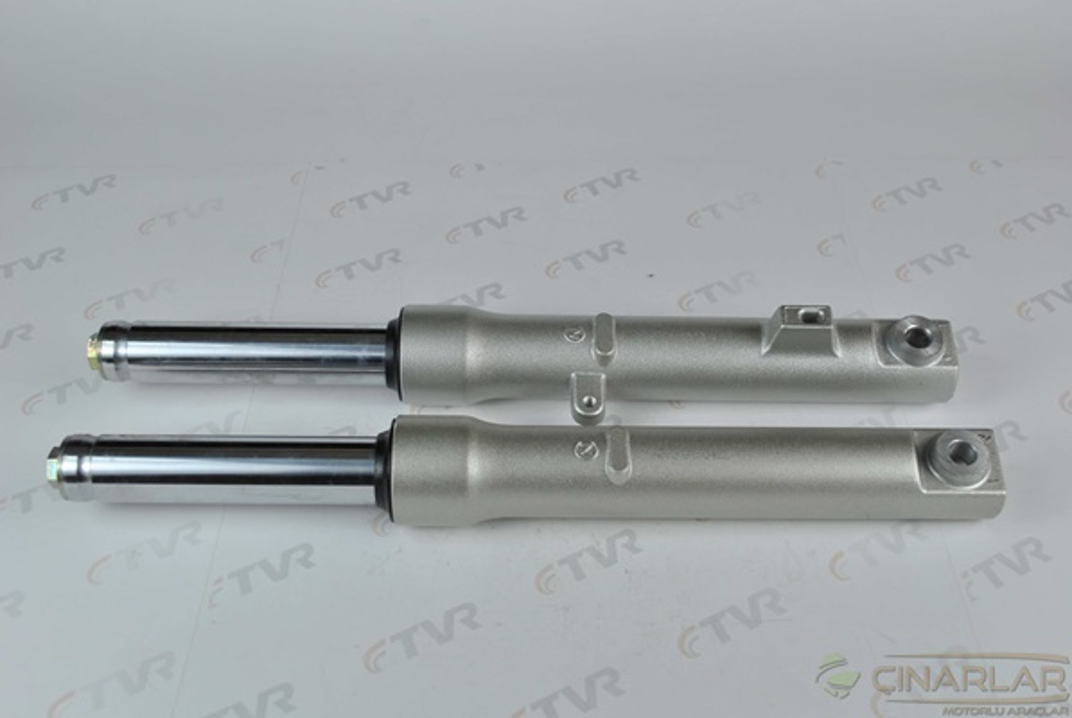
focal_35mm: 44
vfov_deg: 30.9
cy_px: 359
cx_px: 536
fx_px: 1297
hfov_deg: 44.9
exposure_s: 1/40
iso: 200
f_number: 6.3
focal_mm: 29
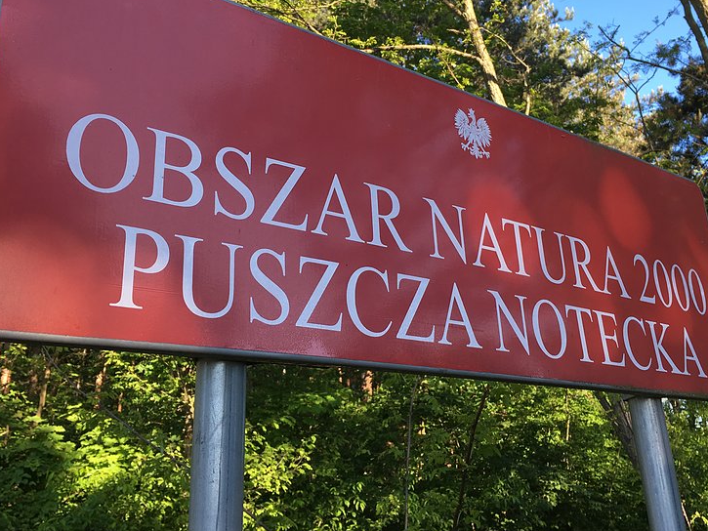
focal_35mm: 36
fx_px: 736
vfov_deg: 39.5
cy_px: 215
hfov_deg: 51.3
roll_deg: +3.2
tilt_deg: +21.3
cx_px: 368
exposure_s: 1/180
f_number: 2.2
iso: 25
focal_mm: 4.15
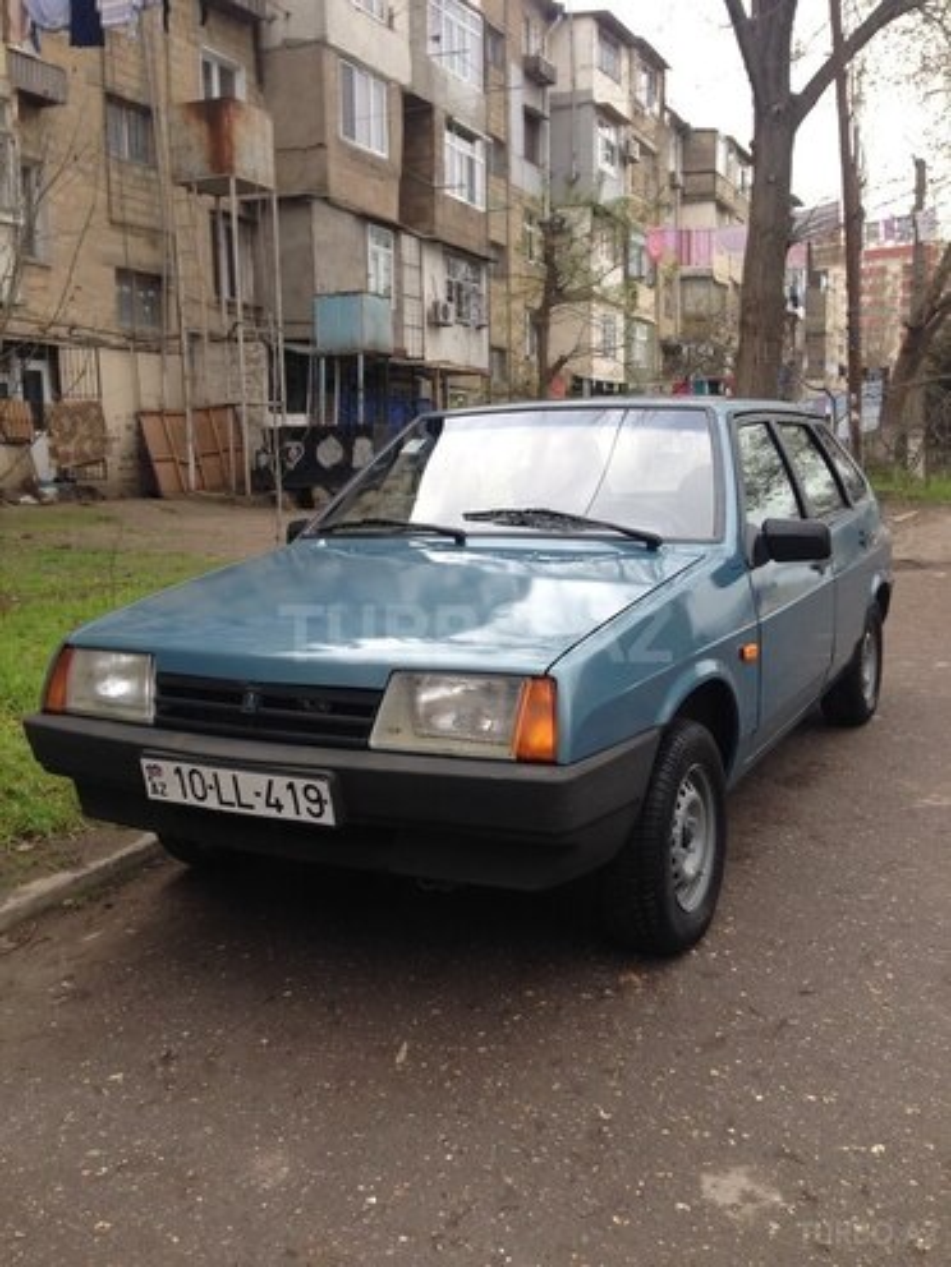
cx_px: 476
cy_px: 634
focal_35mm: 33
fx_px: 1209
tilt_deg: -7.4
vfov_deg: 55.4
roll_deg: -0.9
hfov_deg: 42.9
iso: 50
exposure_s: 1/256
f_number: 2.4
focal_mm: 4.12
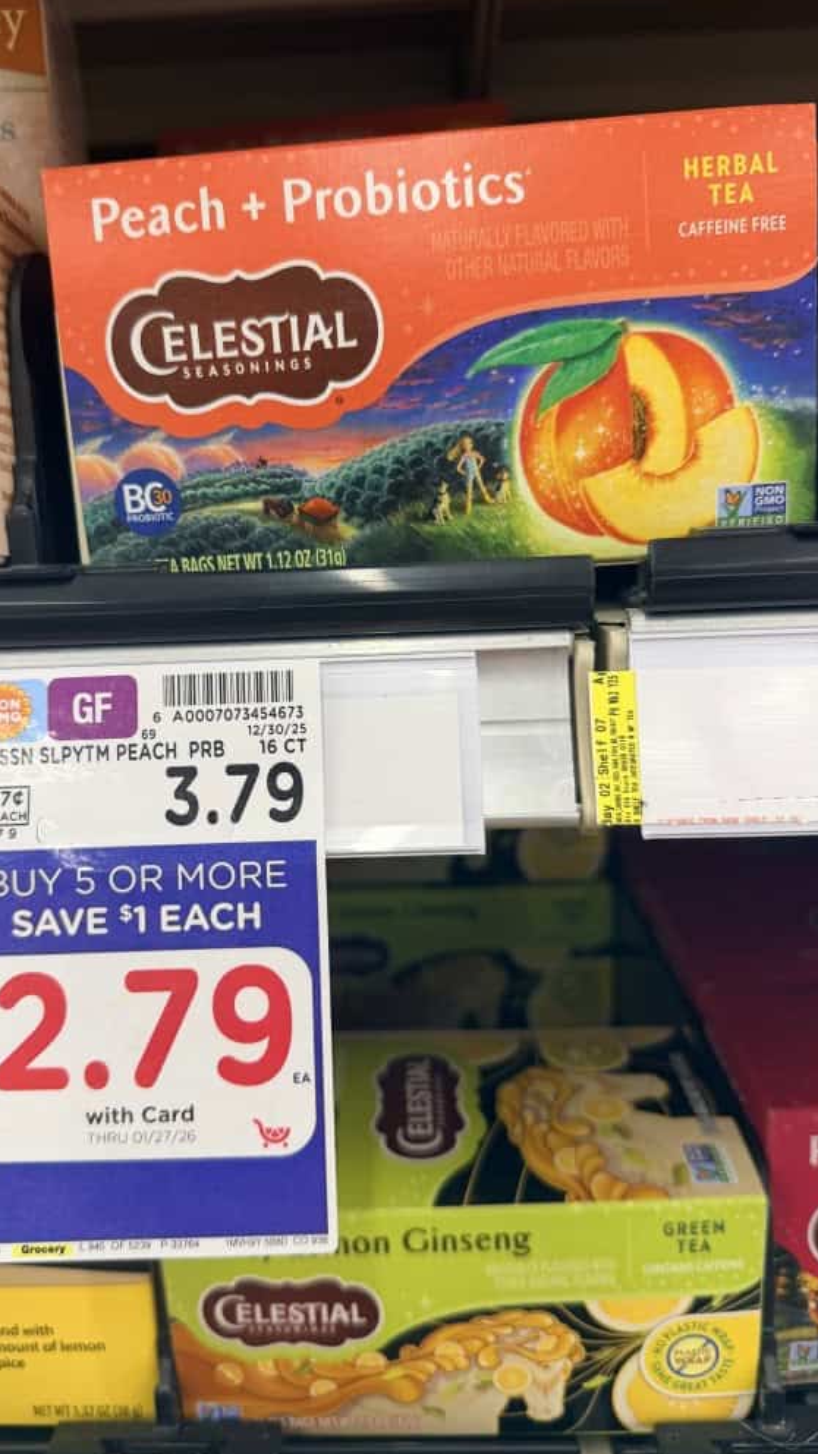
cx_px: 364
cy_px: 714
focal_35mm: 27
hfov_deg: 42.8
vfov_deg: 69.9
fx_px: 1041
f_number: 1.8
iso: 100
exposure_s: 1/64
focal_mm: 6.8
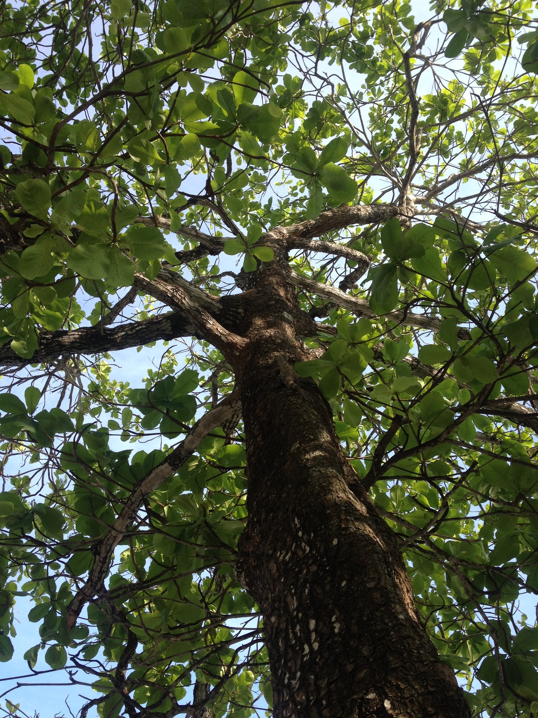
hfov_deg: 40.7
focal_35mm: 35
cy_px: 359
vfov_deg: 52.6
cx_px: 269
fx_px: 725
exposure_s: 1/546
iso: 50
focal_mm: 4.28
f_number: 2.4
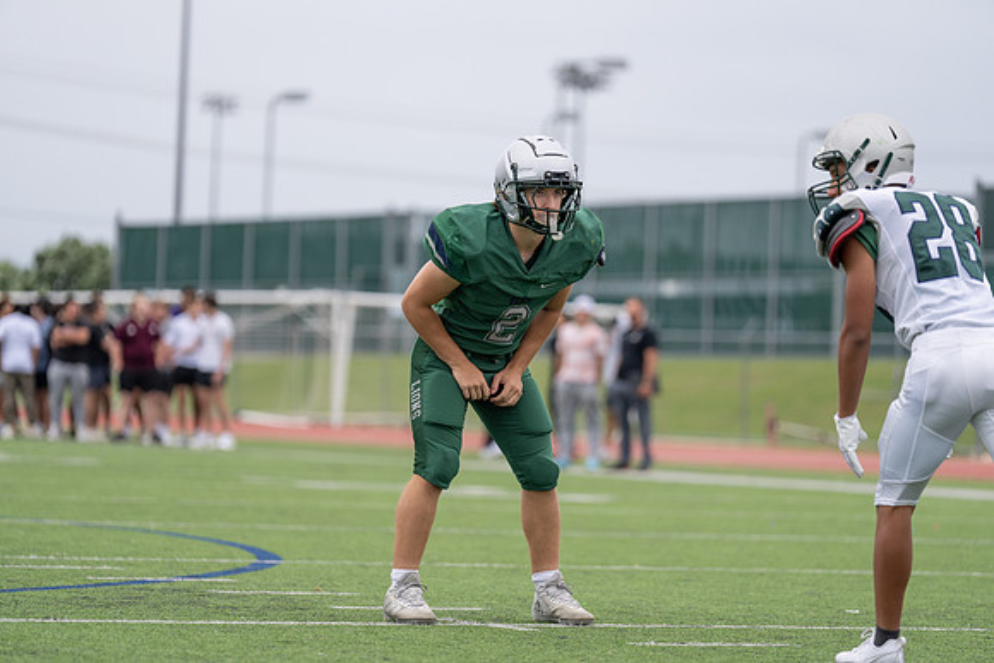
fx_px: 4557
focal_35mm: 165
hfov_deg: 12.4
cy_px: 332
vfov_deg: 8.3
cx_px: 497
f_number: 2.8
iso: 250
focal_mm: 165
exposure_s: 1/1250
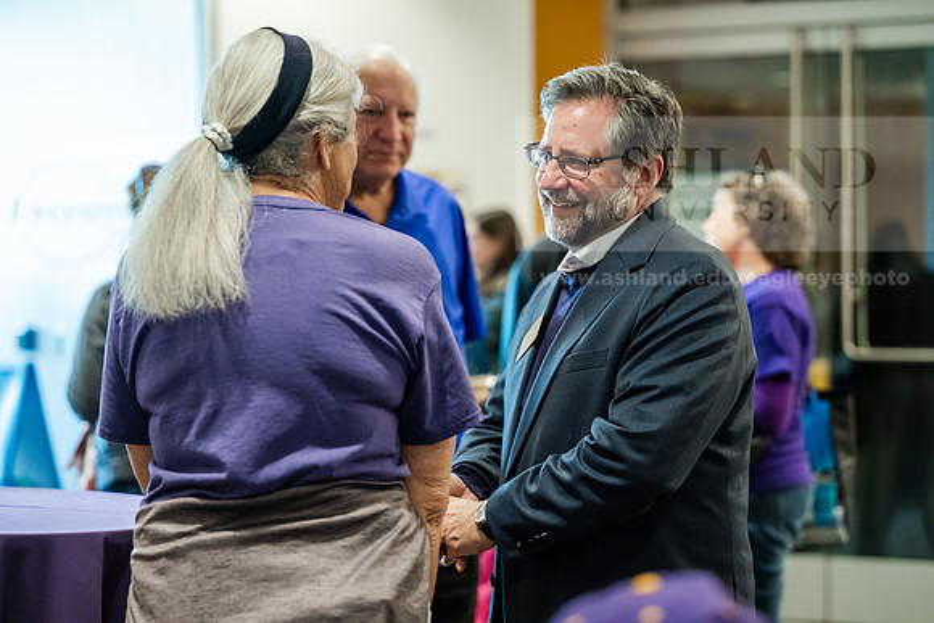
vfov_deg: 14.0
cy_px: 312
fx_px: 2543
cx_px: 467
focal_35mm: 98
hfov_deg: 20.8
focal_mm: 98
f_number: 3.2
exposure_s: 1/200
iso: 3200
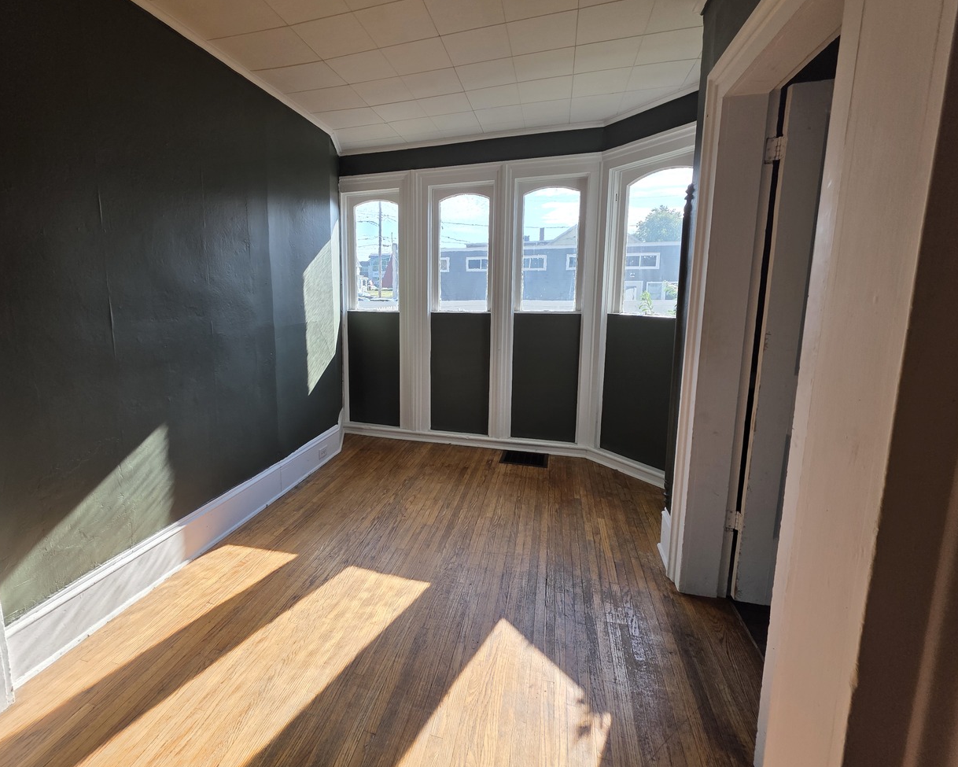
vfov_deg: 83.9
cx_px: 421
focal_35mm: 15
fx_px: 425
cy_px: 351
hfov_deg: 96.3
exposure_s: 1/465
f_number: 1.9
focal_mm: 2.2
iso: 40
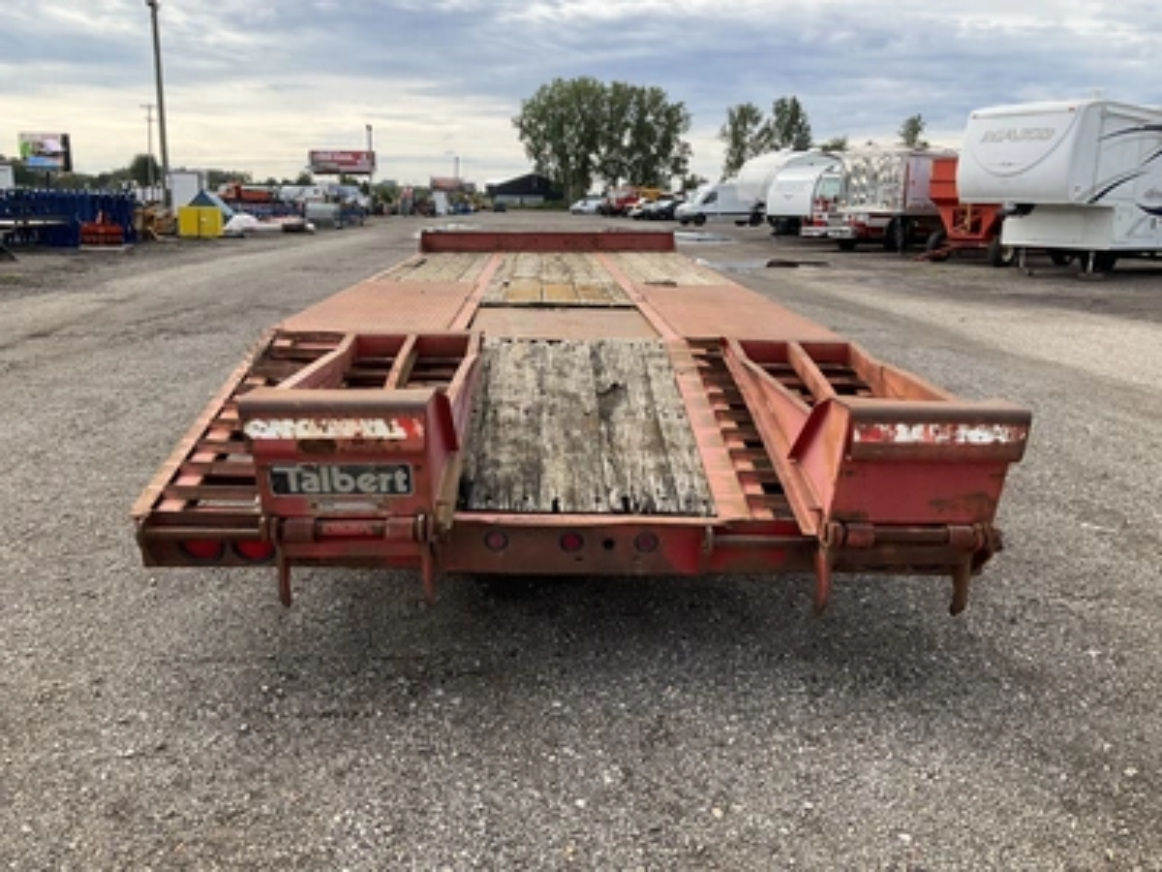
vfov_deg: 48.2
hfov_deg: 61.7
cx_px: 581
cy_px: 436
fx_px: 973
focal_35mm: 29
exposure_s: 1/855
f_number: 1.8
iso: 25
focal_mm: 3
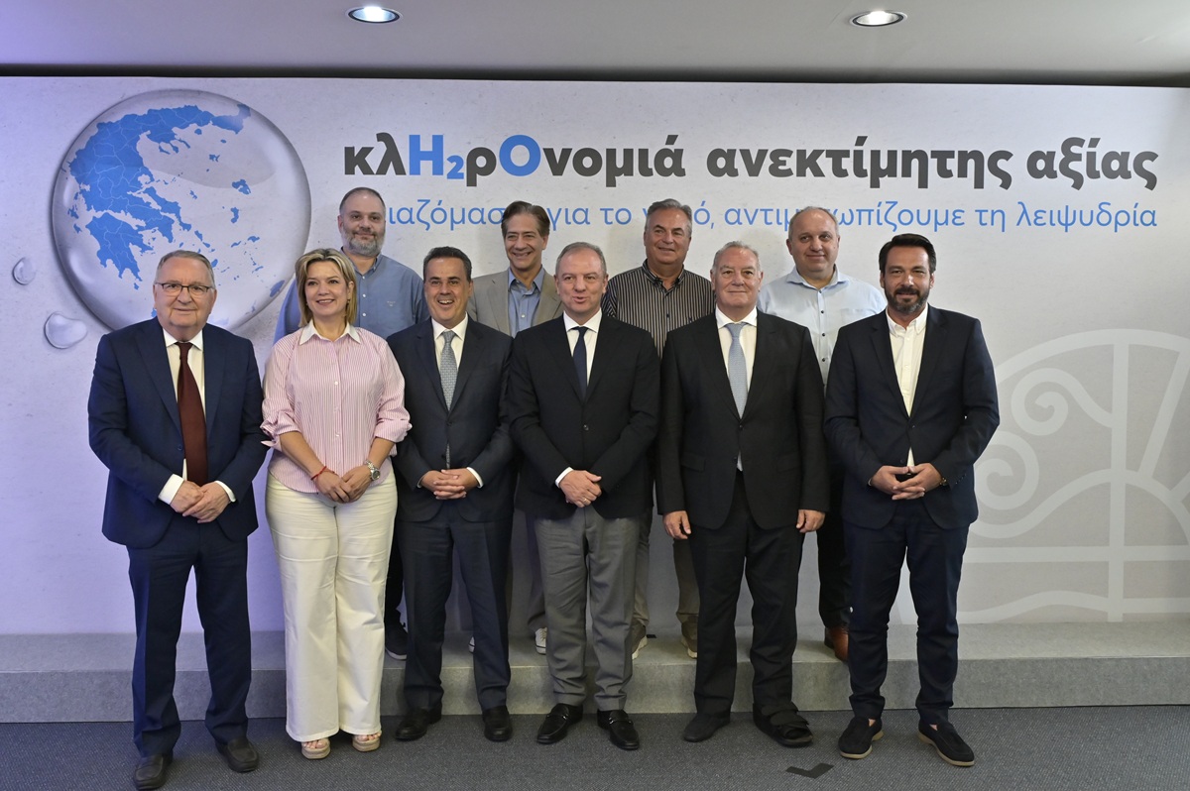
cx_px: 595
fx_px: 1057
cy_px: 396
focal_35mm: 32
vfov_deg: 41.0
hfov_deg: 58.8
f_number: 10
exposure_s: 1/100
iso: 4000
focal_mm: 32
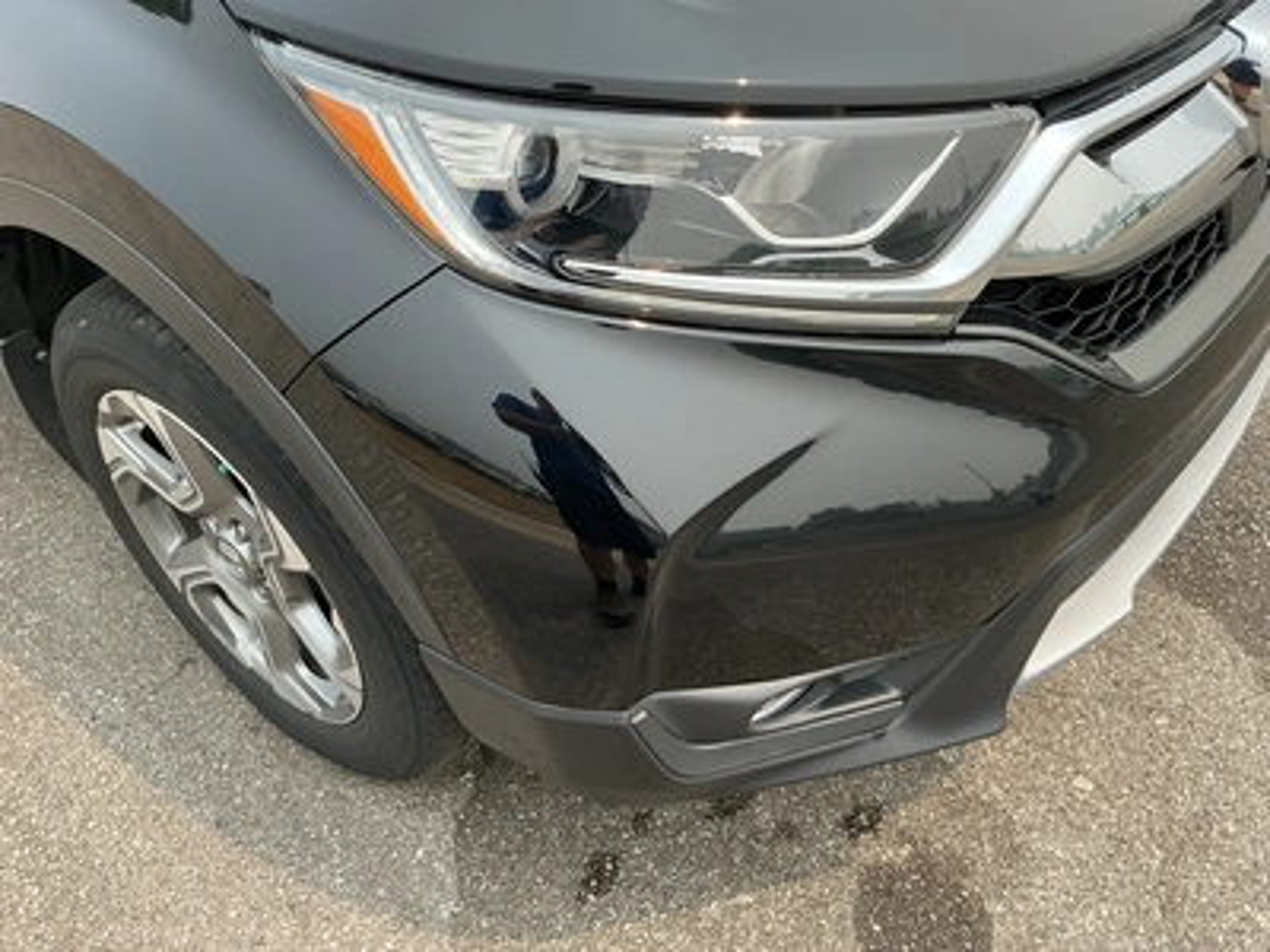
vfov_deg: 49.7
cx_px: 635
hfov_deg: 63.4
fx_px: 1027
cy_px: 476
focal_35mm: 28
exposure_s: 1/642
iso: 25
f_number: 1.8
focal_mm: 3
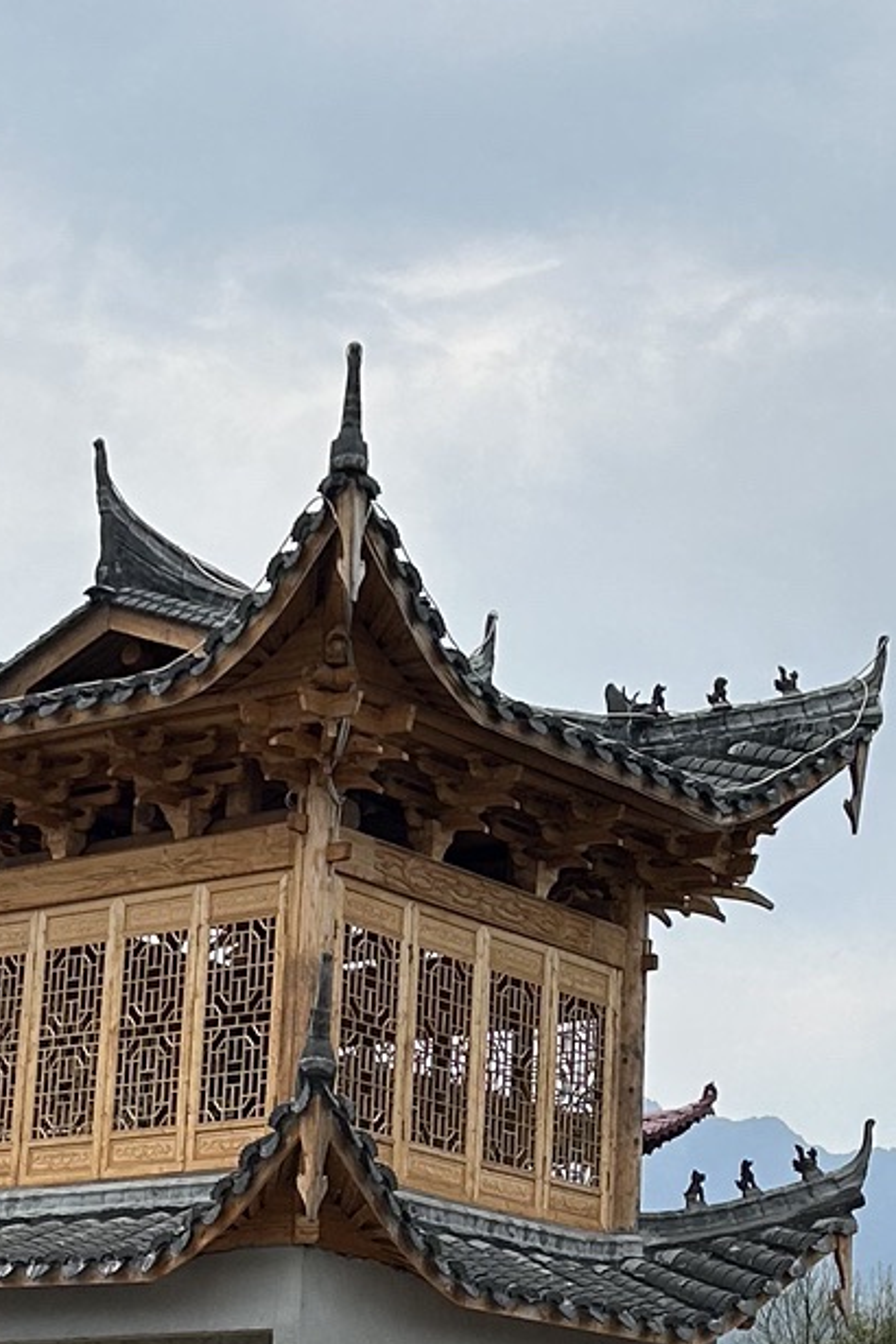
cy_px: 1066
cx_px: 524
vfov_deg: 22.8
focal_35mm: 88
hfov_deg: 15.5
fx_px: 3285
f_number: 1.5
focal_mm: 5.7
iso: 50
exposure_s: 1/3077
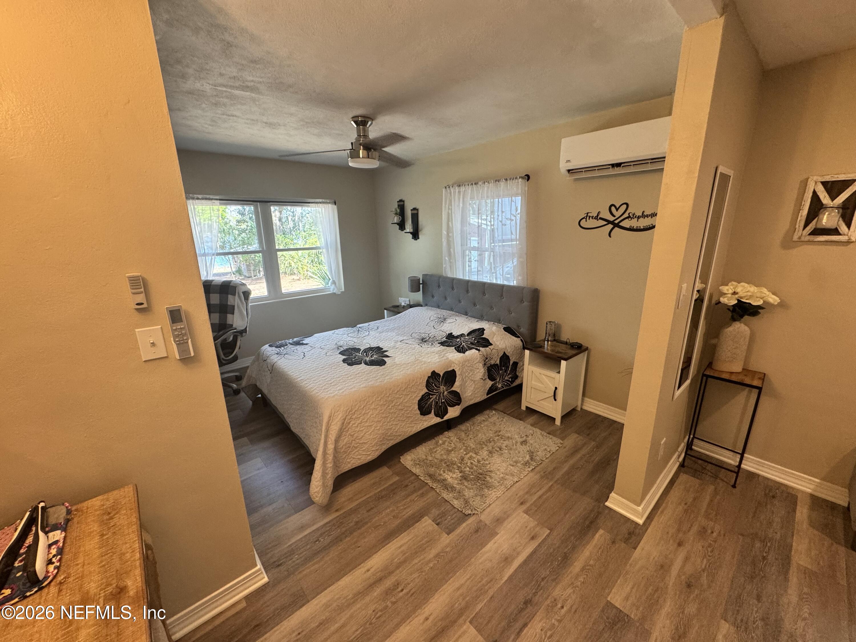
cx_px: 428
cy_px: 321
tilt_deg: -17.3
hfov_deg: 102.1
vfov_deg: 85.7
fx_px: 346
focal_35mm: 14
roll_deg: +0.6
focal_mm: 2.22
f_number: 2.2
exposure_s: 1/60
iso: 200
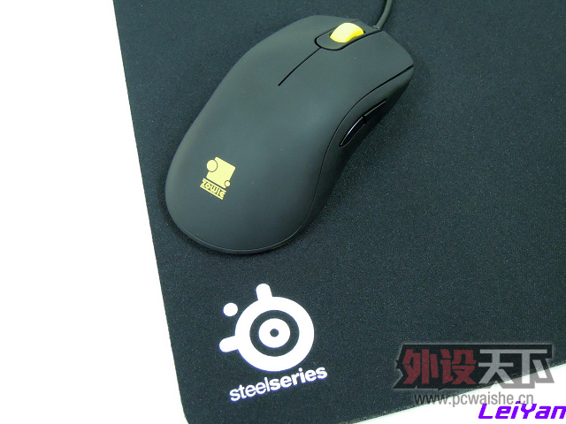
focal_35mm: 45
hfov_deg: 42.1
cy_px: 212
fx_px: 736
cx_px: 283
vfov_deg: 32.2
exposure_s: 1/10
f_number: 3.1
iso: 800
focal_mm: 8.1
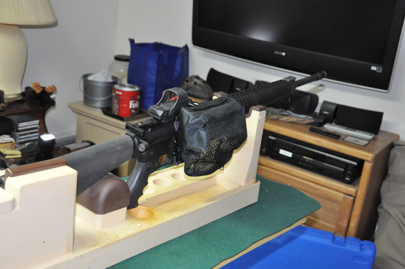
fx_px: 573
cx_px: 202
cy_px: 134
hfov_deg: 38.9
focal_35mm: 51
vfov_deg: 26.4
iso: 3200
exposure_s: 1/60
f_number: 5.6
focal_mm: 34
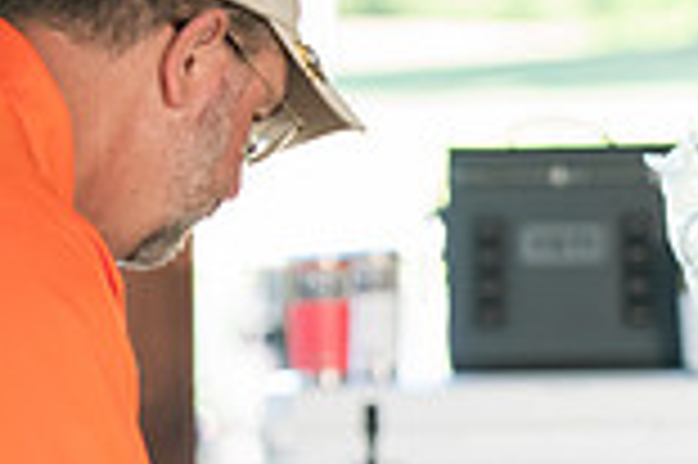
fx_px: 7612
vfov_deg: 3.5
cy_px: 520
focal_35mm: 393
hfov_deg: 5.2
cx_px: 860
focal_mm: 105
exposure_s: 1/200
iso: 400
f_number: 3.2
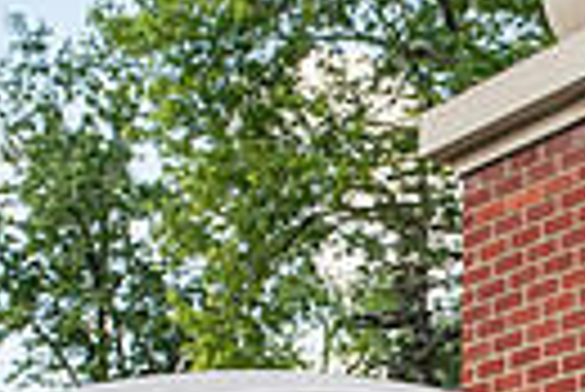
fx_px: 1741
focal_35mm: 107
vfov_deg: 12.7
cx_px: 594
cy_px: 390
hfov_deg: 18.5
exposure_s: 1/500
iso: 320
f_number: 4.5
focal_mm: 24
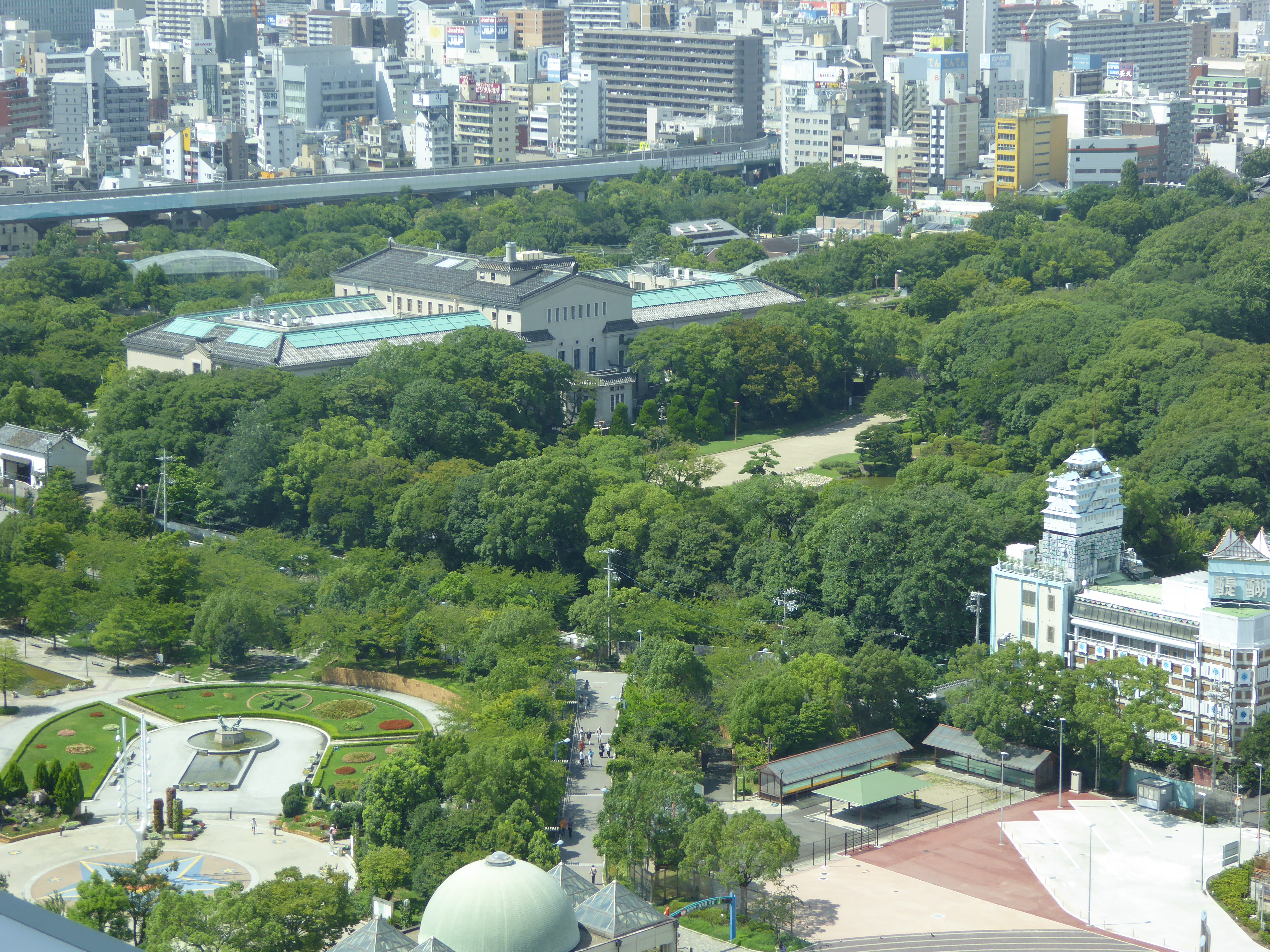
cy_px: 476
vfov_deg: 16.2
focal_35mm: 91
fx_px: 3339
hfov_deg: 21.5
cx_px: 635
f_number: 4.8
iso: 100
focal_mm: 15
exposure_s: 1/250
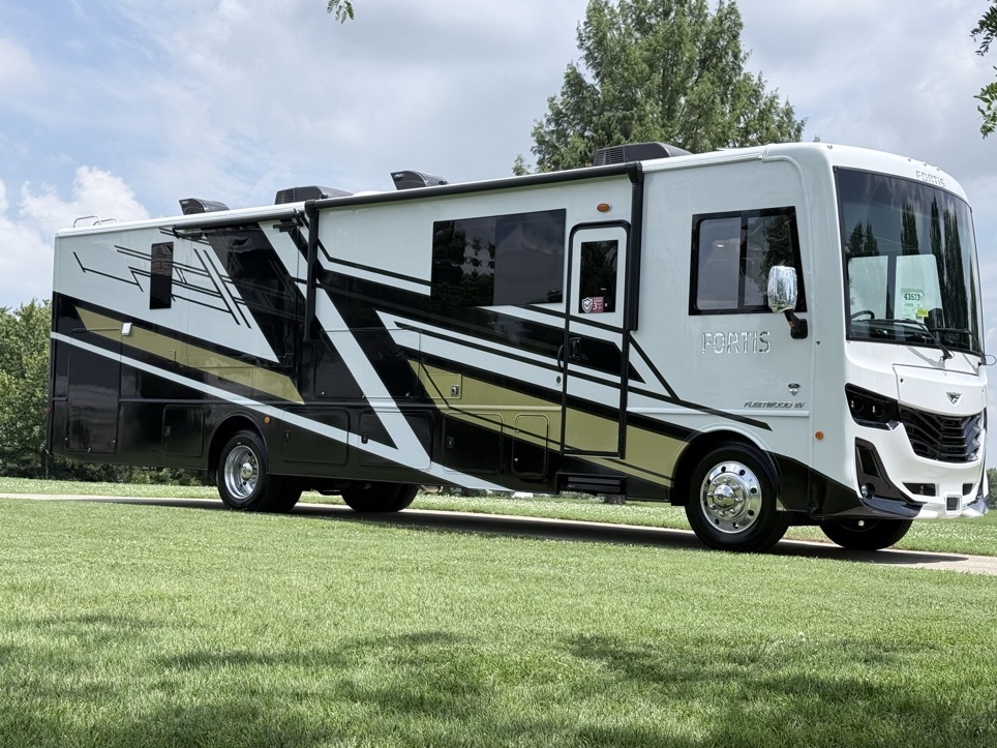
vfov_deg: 28.6
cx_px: 502
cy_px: 384
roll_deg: -0.6
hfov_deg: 37.5
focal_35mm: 51
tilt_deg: +3.9
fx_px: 1469
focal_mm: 6.76
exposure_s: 1/3891
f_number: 1.78
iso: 64
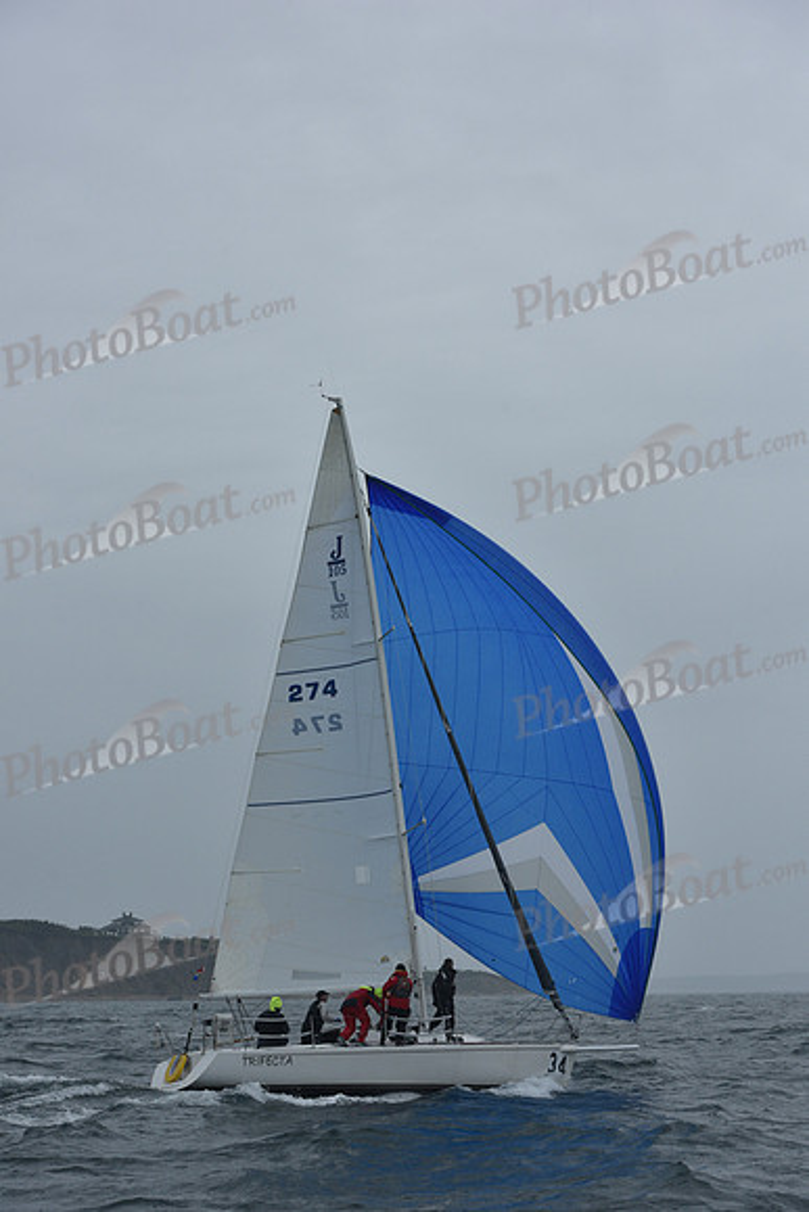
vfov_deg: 28.8
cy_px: 606
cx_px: 404
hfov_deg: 19.5
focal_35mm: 70
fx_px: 2358
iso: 320
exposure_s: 1/1000
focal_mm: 70
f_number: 8
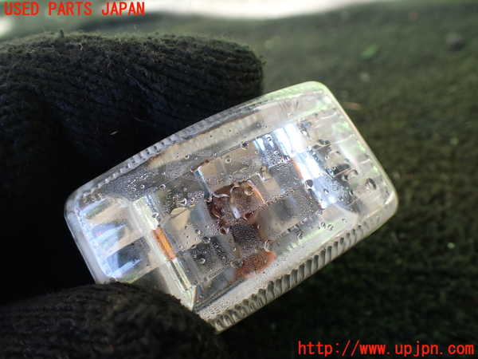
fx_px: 414
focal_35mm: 30
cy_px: 180
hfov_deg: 60.0
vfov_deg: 46.8
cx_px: 239
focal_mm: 5.4
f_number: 2.3
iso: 160
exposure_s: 1/125
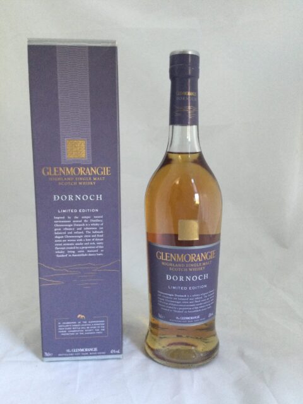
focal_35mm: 31
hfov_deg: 45.4
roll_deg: +1.0
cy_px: 202
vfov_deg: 58.4
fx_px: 362
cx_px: 152
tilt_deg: -8.6
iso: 200
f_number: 2.4
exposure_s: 1/33
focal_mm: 3.3
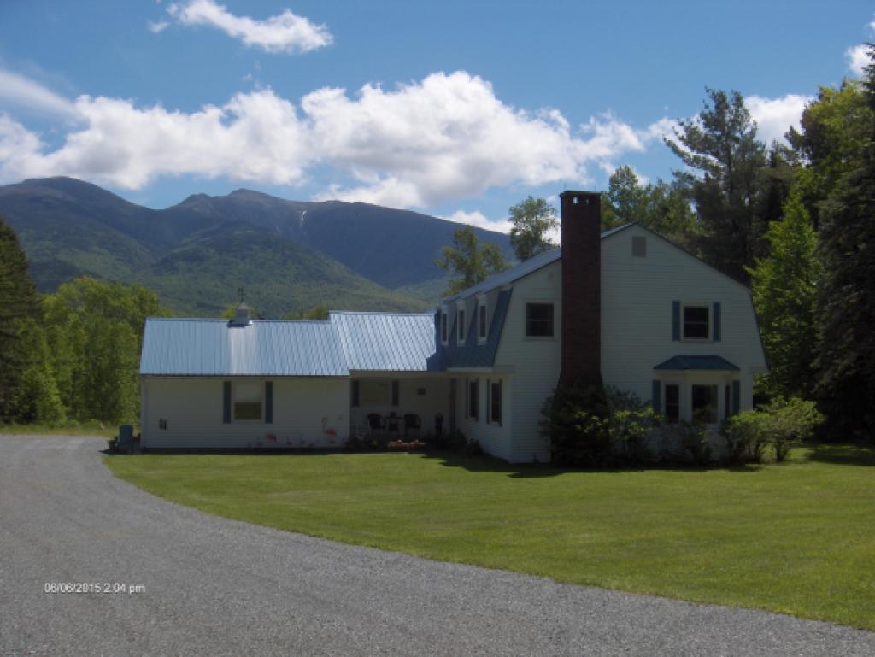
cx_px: 438
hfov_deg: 47.8
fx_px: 986
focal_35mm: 39
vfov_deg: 36.8
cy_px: 328
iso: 100
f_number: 4.8
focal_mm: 8
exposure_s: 1/917
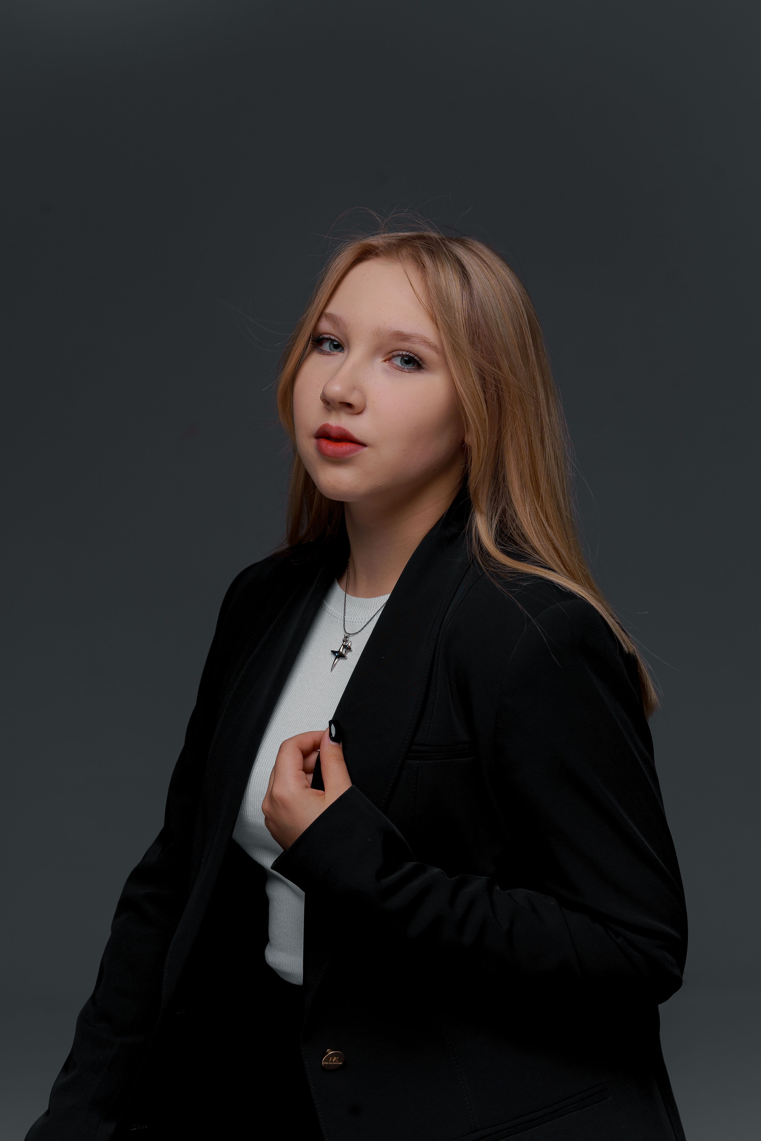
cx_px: 380
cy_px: 570
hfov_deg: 17.5
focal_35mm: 78
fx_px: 2473
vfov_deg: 26.0
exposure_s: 1/125
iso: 100
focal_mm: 78
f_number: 7.1
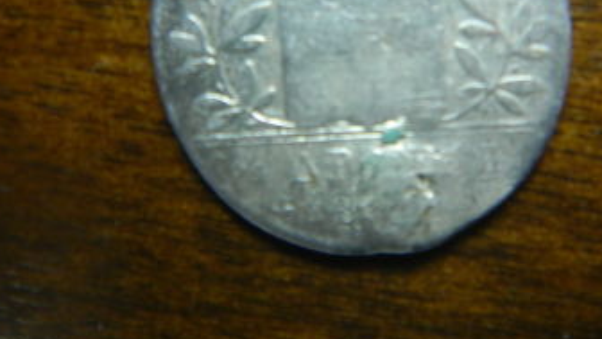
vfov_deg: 25.0
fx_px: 750
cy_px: 69
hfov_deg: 43.5
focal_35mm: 47
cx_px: 362
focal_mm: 5.3
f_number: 3.9
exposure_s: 1/66.2
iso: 200
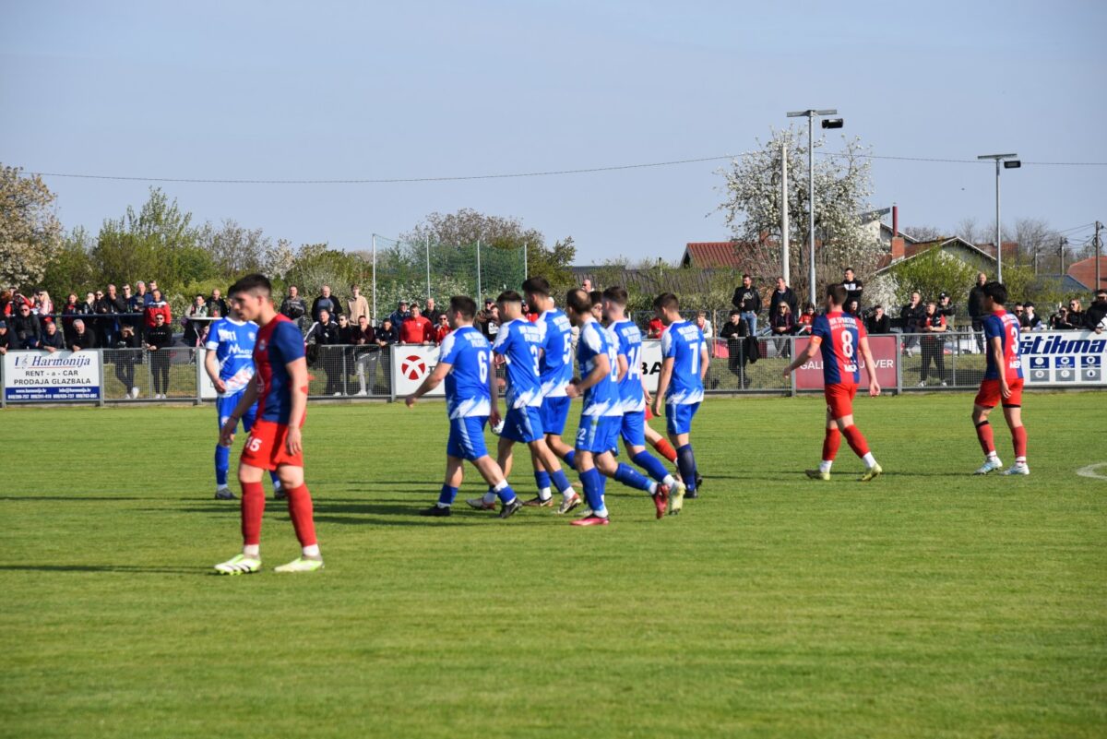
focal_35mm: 120
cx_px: 554
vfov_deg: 11.4
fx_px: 3691
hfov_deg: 17.1
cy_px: 370
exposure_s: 1/800
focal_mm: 120
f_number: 7.1
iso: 200
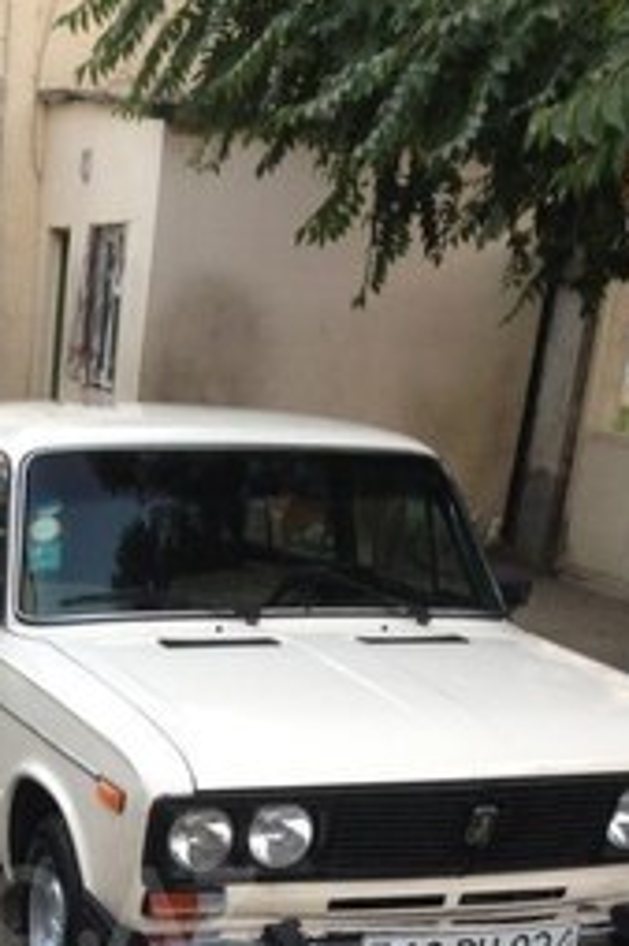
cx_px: -30
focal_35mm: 67
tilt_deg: -16.9
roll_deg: -3.4
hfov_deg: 19.6
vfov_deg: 28.5
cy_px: 909
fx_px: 1758
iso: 50
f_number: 2.4
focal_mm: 4.12
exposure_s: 1/20
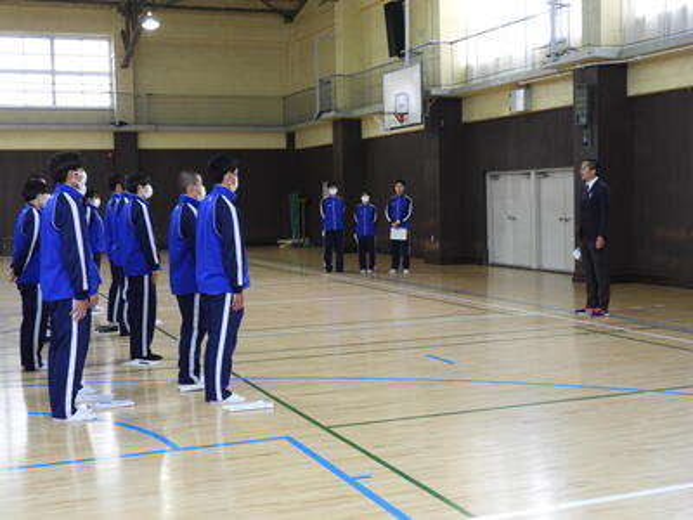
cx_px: 346
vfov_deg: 29.1
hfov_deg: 38.2
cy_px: 260
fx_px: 1001
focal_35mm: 50
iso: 250
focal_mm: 9
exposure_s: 1/30
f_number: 4
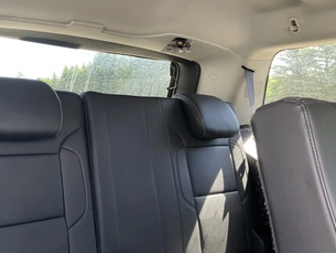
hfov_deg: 48.7
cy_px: 119
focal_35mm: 38
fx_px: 369
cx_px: 137
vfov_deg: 37.7
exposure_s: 1/60
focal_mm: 3
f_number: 1.8
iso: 100
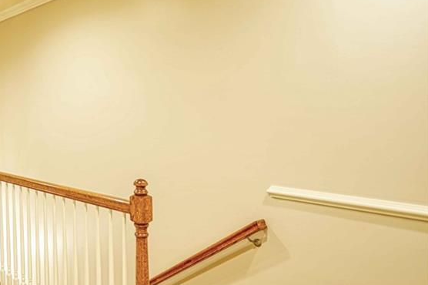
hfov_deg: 48.3
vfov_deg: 37.6
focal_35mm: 35
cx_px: 36
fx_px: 416
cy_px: 111
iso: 100
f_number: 4
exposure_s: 1
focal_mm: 19
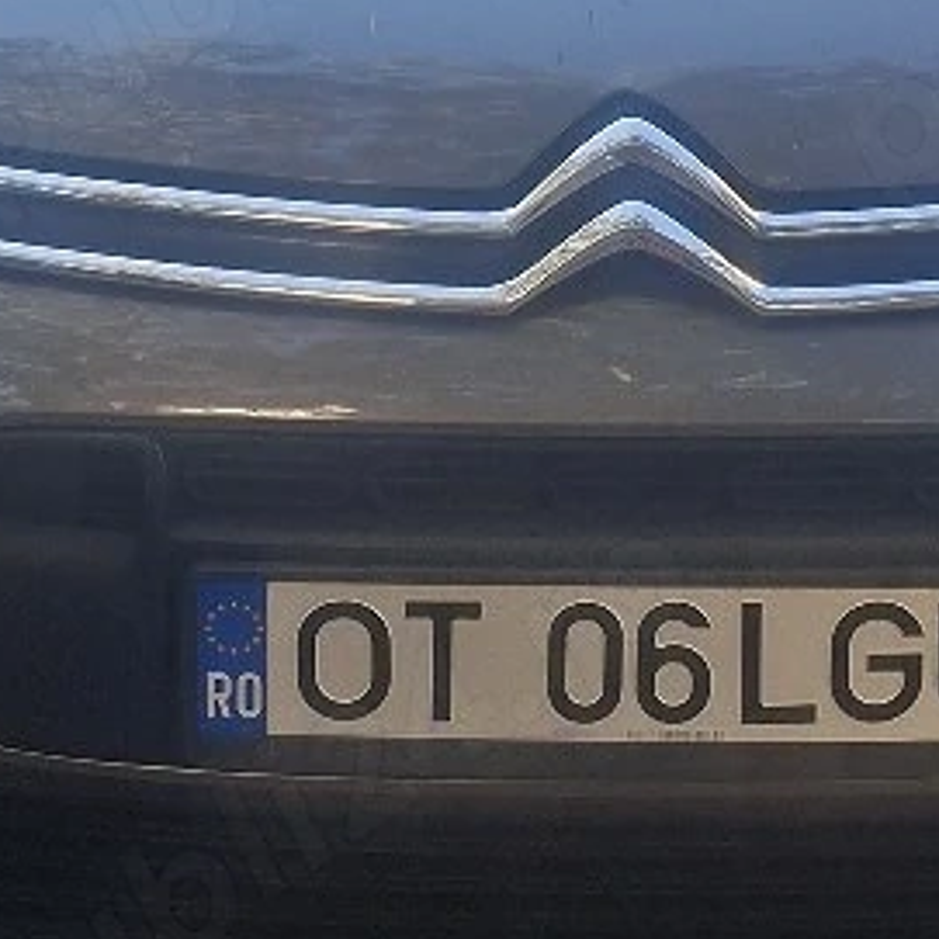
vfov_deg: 17.1
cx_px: 544
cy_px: 47
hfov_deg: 17.4
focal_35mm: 100
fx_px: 3069
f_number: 1.8
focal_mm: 5.54
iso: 40
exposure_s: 1/256
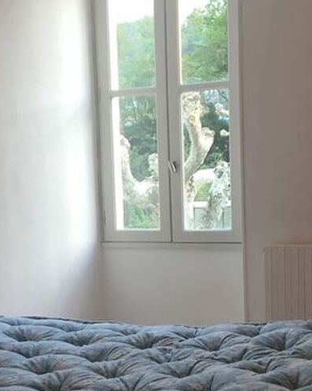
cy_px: 275
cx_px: 103
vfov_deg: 24.6
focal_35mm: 77
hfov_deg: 19.8
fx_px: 889
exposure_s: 1/33
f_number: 2.2
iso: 40
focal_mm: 4.15
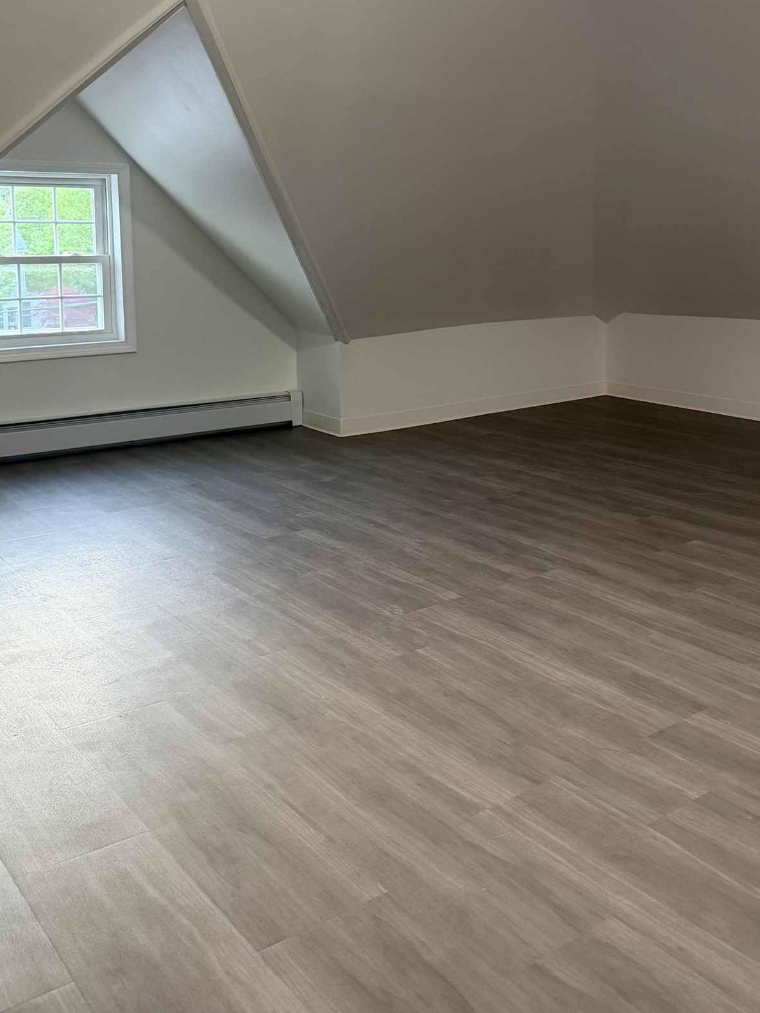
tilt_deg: -6.6
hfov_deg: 40.3
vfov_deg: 51.7
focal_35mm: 35
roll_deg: +0.4
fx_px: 1025
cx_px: 498
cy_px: 342
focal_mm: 6.76
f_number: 1.78
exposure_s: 1/60
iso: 500
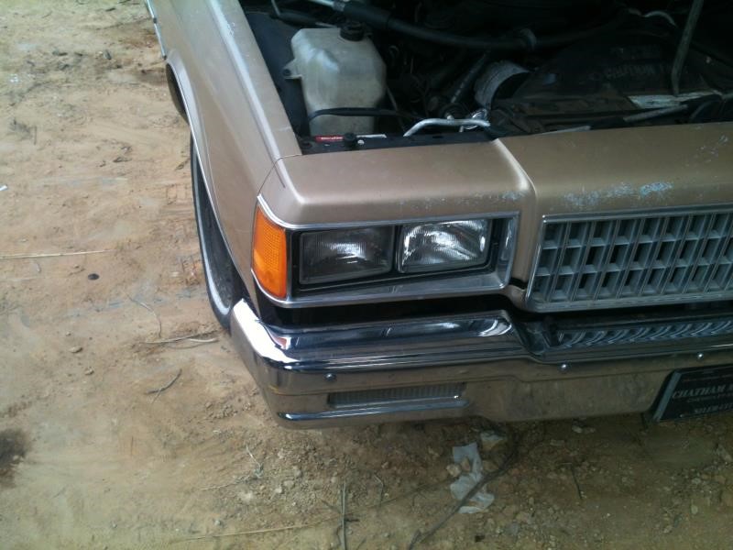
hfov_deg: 52.6
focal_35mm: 35
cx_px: 366
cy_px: 275
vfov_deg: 40.7
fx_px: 741
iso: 64
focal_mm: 3.85
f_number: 2.8
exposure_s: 1/277
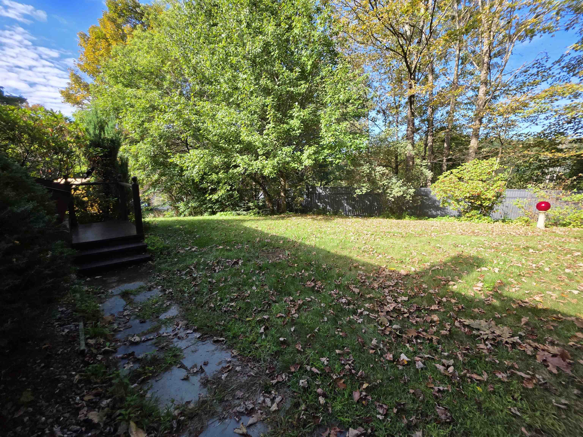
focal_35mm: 13
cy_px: 218
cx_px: 292
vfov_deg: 89.9
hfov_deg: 106.2
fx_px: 219
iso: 40
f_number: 1.9
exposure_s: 1/514
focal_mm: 2.2
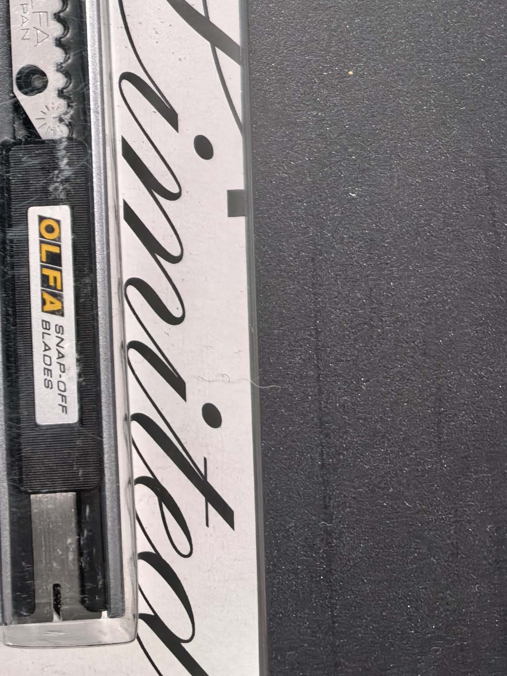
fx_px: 1679
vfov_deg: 20.6
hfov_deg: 15.1
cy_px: -218
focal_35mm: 86
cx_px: -372
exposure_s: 1/50
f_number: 2
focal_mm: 5.75
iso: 80
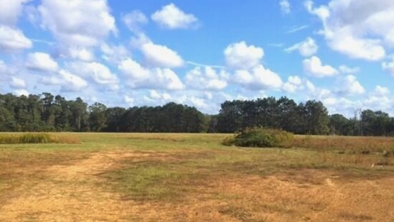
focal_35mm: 37
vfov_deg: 31.9
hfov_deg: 54.0
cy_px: 135
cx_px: 183
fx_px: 387
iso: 32
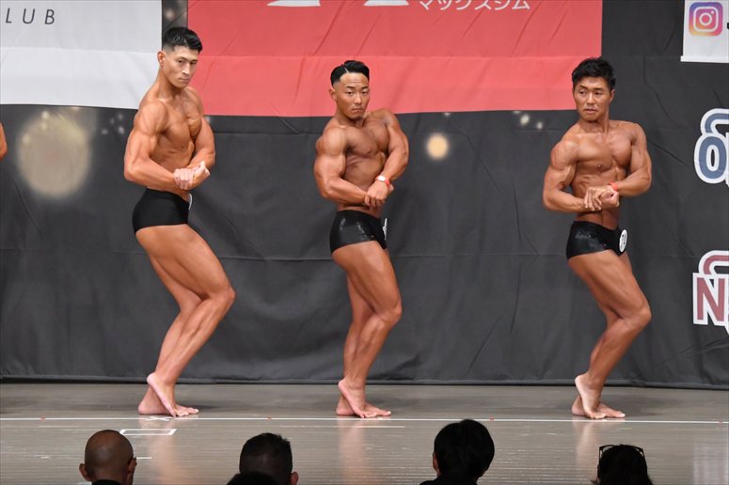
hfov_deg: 10.2
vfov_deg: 6.8
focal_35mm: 202
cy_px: 242
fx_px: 4089
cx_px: 364
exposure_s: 1/400
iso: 6400
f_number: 5.6
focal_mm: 135
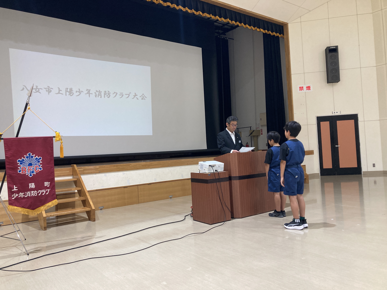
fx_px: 313
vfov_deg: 49.7
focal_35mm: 28
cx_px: 194
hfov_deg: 63.4
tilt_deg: +2.0
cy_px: 145
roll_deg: +1.3
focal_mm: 3.99
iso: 100
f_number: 1.8
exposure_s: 1/60
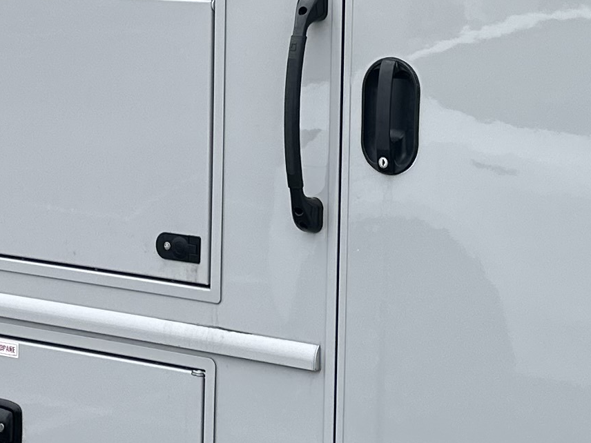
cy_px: 4
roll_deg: +0.3
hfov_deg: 17.4
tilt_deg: -2.3
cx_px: 385
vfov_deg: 12.9
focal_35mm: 113
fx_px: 1929
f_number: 1.78
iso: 80
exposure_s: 1/1453
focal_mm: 6.86
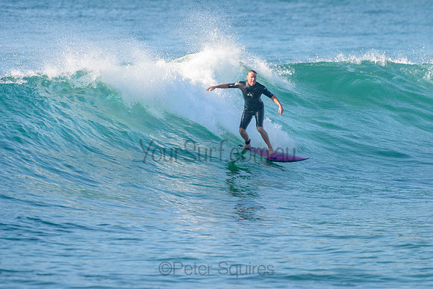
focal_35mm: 612
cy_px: 128
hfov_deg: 3.4
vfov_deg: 2.2
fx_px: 7366
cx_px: 265
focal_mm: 500
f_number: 5.6
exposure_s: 1/2000
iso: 720
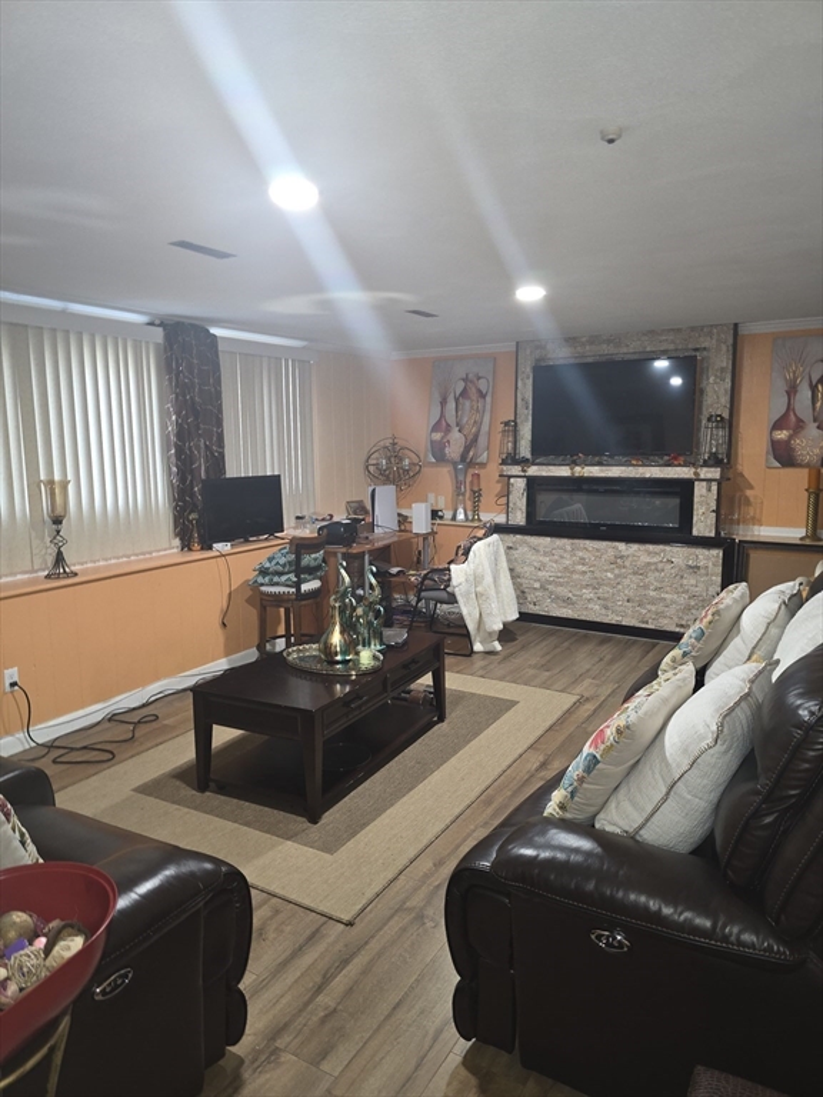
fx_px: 729
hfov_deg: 58.9
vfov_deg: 73.9
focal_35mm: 23
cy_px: 548
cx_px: 412
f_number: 1.7
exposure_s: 1/13.4
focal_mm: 6.3
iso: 125
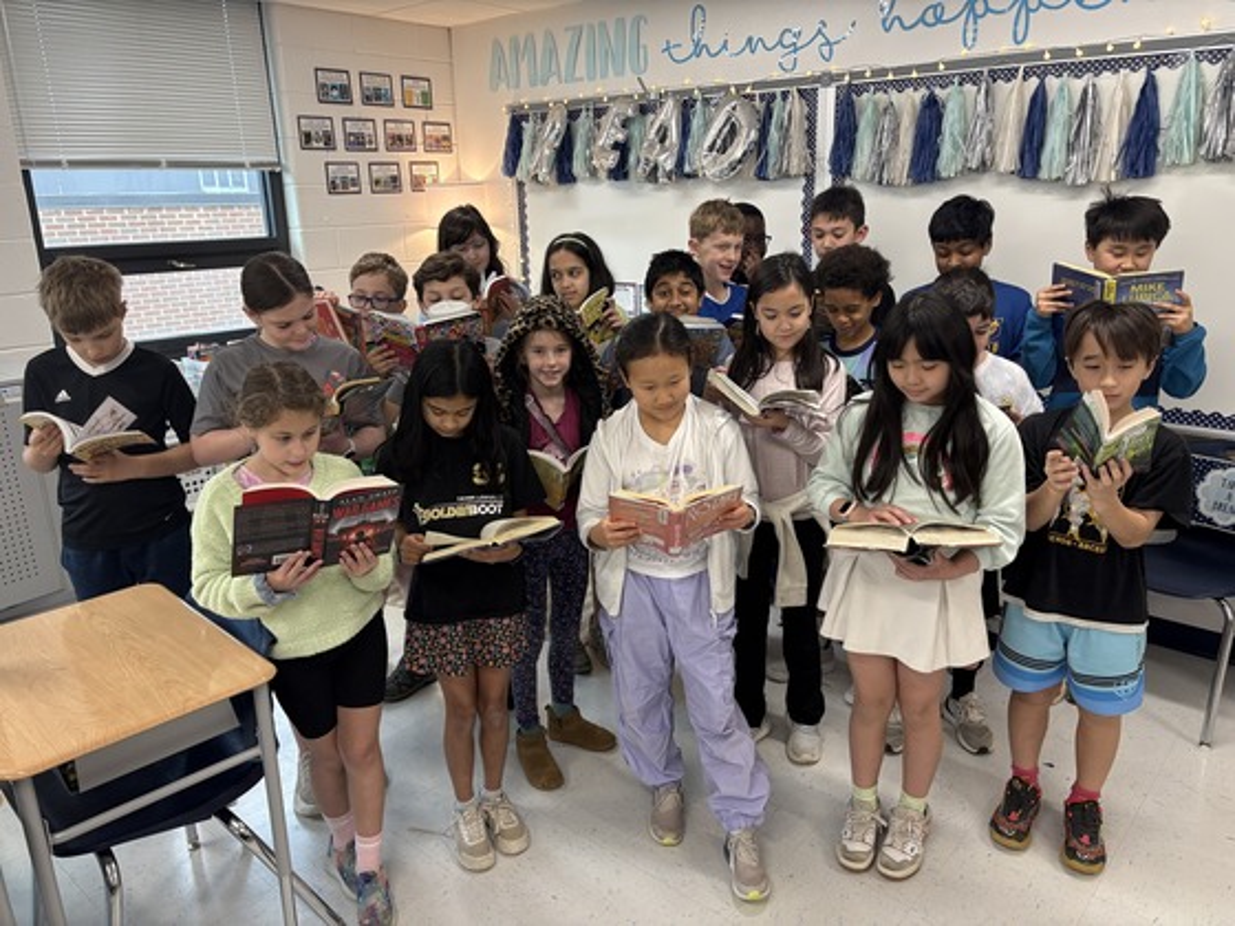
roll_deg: +1.4
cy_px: 463
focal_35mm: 26
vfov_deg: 53.1
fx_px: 928
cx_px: 618
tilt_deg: -15.9
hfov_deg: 67.3
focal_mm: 5.96
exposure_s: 1/100
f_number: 1.6
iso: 125
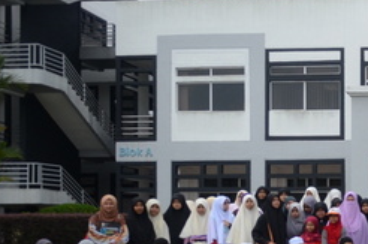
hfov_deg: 26.8
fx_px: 676
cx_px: 447
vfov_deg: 20.0
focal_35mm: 66
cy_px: 229
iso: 500
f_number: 2.8
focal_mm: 17
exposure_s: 1/8000
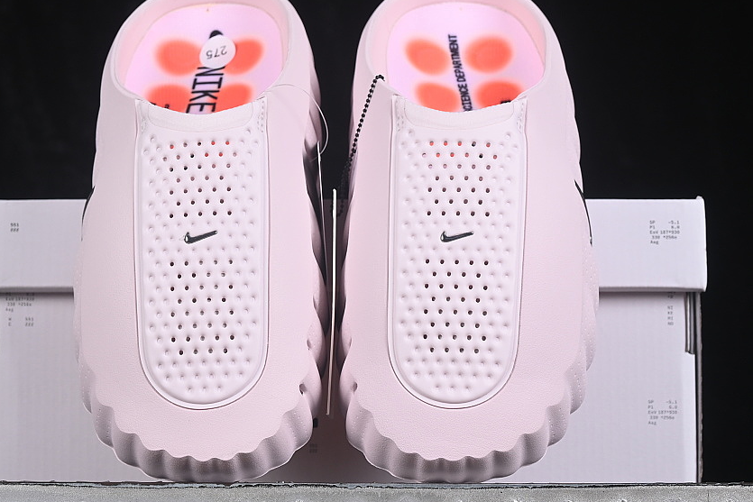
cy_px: 278
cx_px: 340
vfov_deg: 14.1
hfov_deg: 21.0
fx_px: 2029
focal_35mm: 97
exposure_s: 1/80
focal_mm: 50
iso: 160
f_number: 8
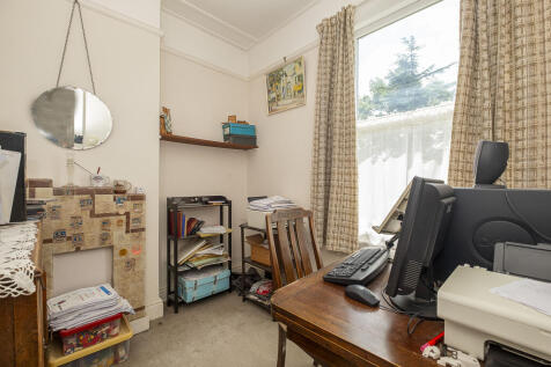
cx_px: 276
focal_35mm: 15
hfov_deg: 100.4
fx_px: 229
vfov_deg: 77.3
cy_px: 184
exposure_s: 1/200
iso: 400
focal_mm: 10
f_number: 5
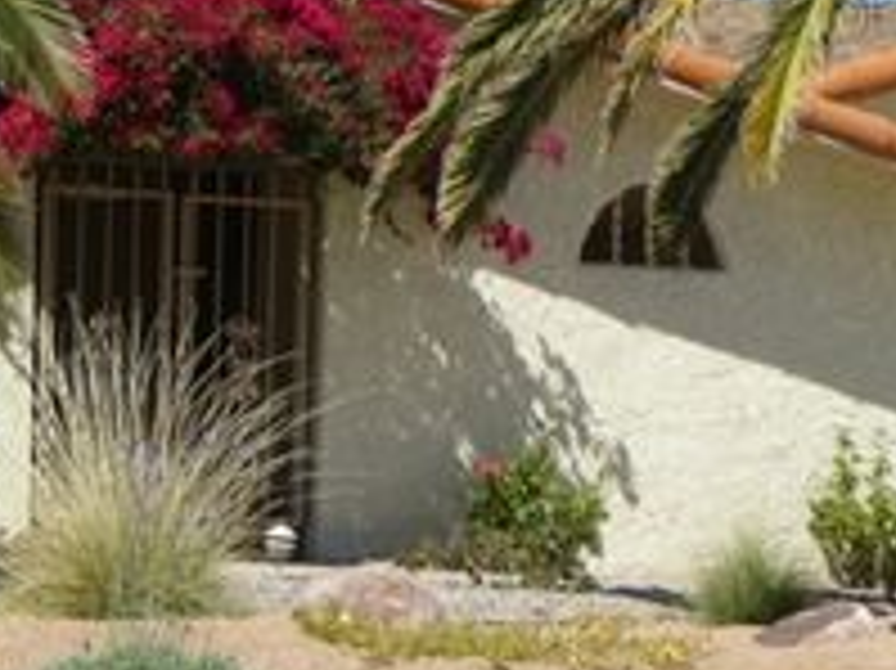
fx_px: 6079
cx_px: 293
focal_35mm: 235
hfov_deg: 8.4
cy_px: 342
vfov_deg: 6.3
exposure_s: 1/320
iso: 100
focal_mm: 21
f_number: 7.4
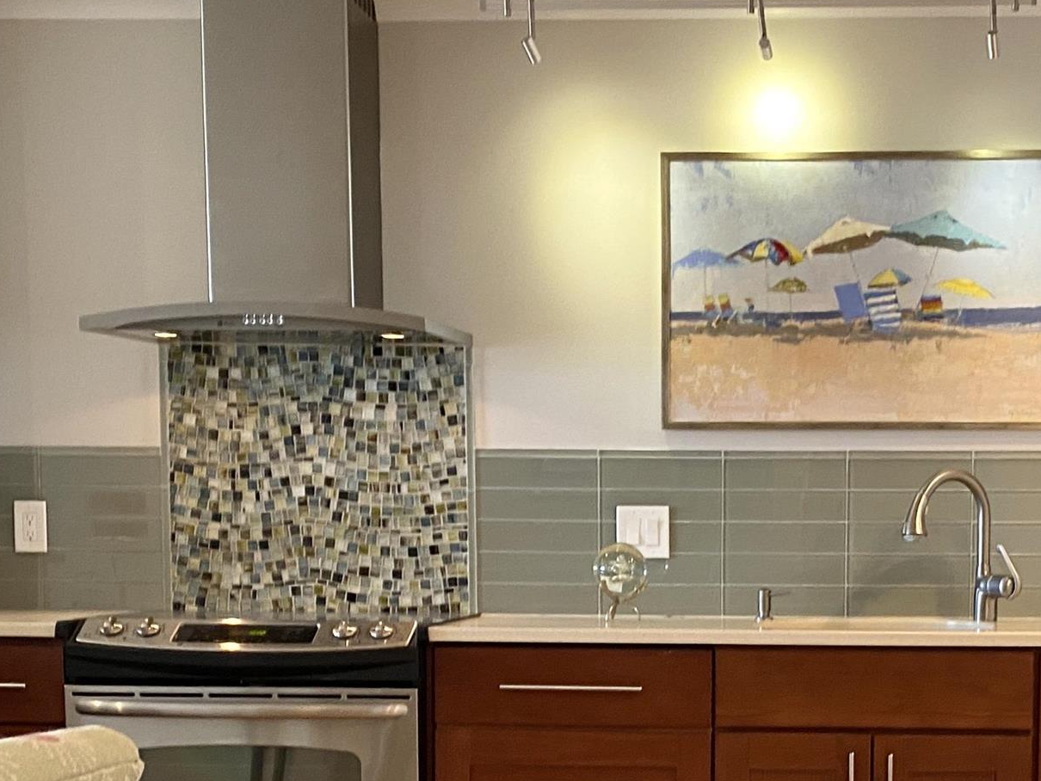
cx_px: 788
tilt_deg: -4.2
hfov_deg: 28.9
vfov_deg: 21.5
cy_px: 775
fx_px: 1985
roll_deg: -0.4
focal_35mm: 66
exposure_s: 1/60
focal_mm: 4.25
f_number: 1.8
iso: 100
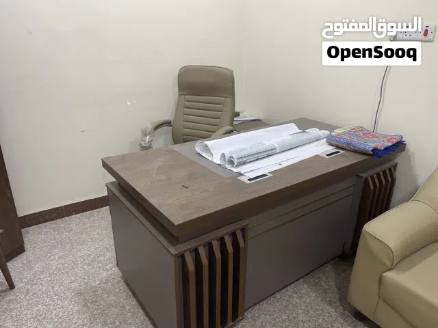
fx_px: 316
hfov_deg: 69.4
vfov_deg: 54.9
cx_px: 219
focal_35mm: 25
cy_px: 164
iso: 200
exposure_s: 1/49
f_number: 1.6
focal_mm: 5.1
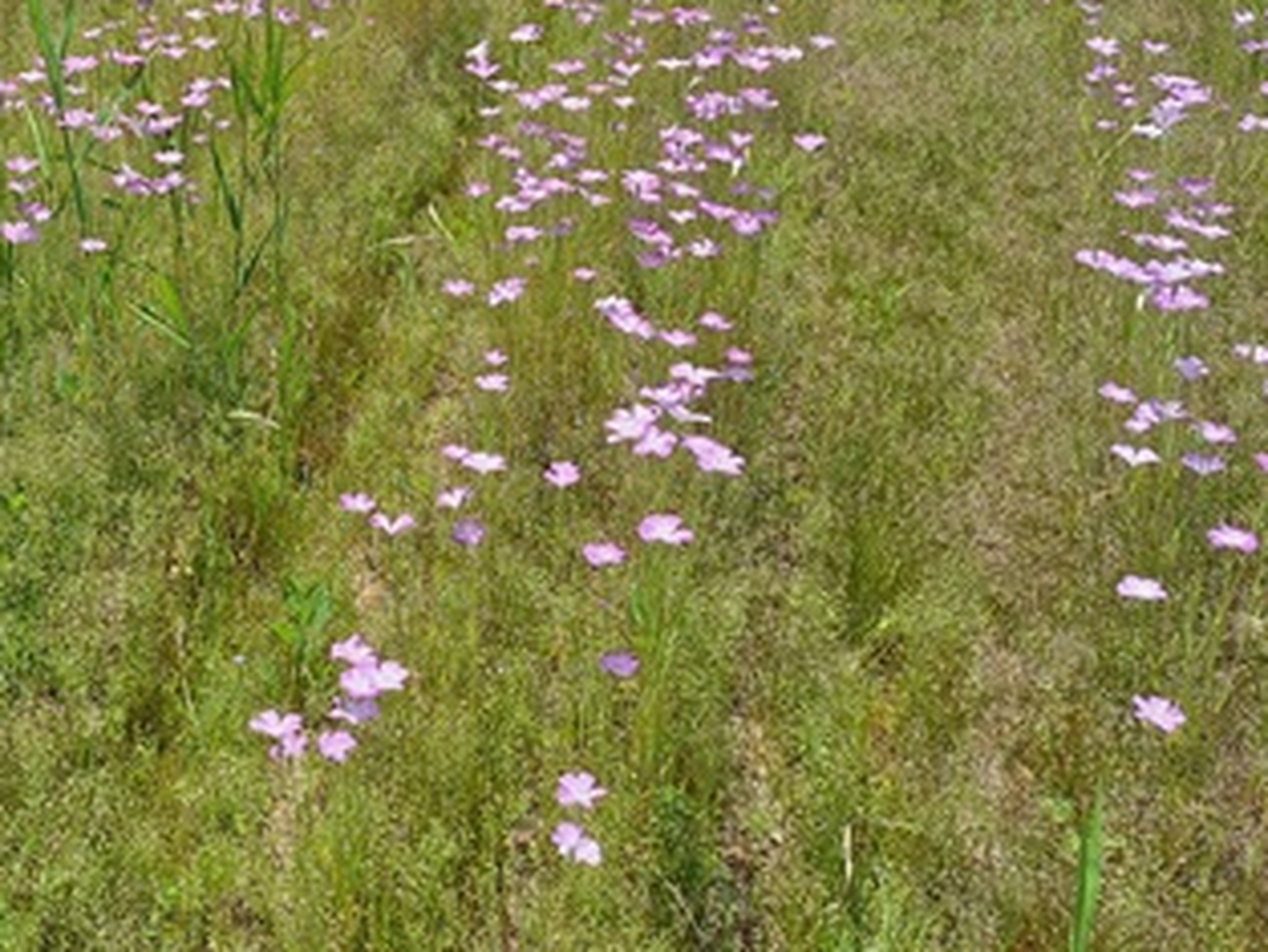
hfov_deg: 38.9
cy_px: 24
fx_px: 1722
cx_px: 259
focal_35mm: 47
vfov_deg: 29.1
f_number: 1.8
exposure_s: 1/2985
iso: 40
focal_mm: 5.54
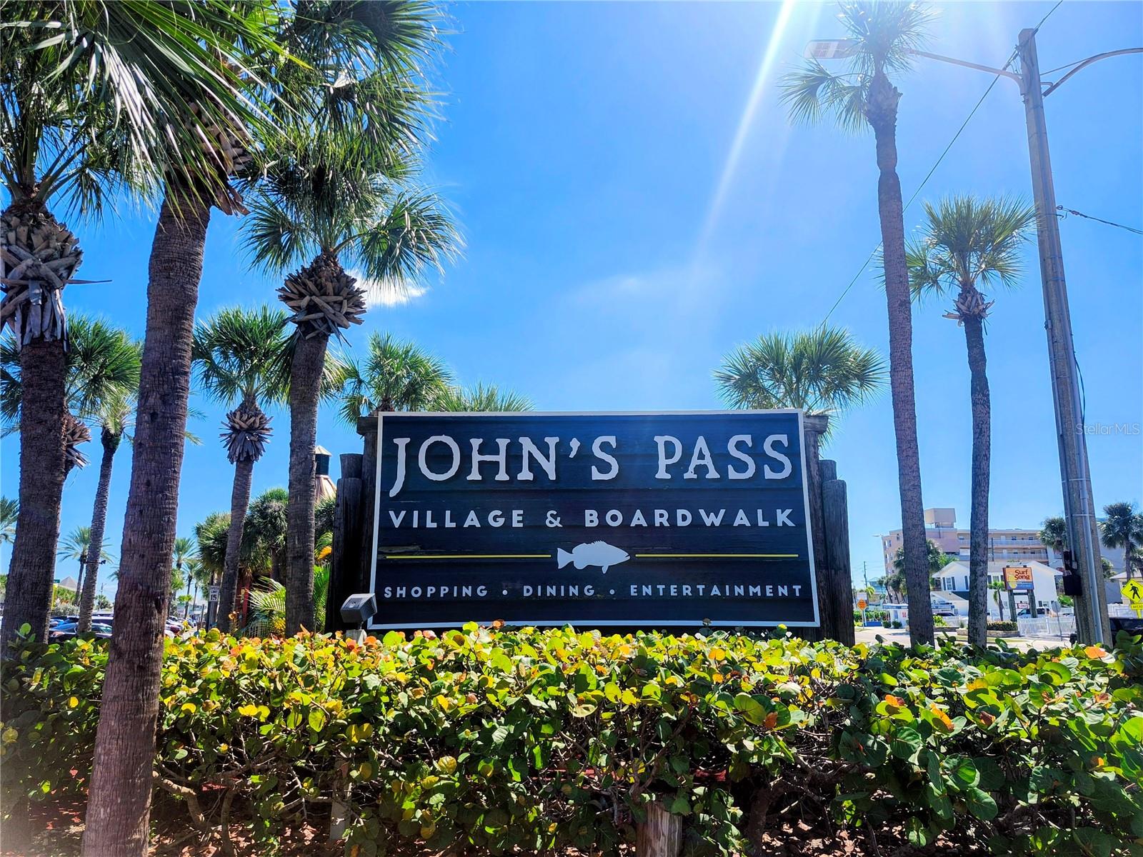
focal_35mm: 23
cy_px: 428
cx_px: 572
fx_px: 759
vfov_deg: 58.9
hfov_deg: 73.9
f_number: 1.8
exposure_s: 1/1465
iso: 25
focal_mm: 5.54
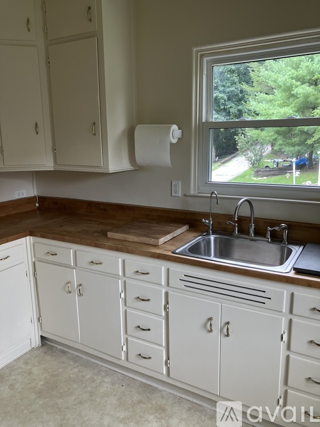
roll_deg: -0.9
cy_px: 214
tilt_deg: -9.0
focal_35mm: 28
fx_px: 345
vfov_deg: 63.5
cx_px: 160
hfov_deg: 49.7
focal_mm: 3.99
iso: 80
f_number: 1.8
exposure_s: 1/120
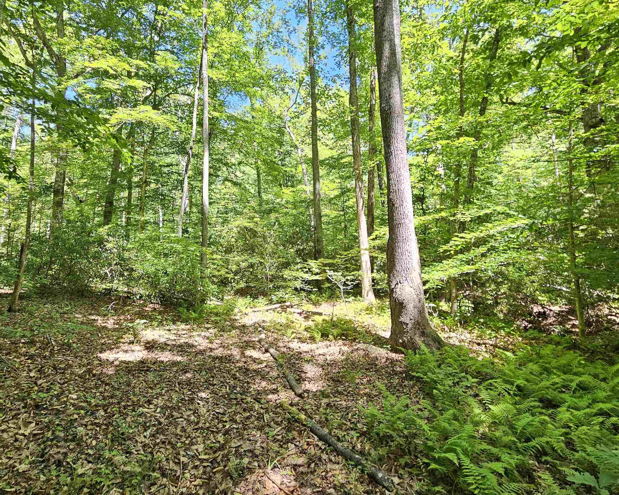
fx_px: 311
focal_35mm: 17
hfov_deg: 89.5
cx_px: 291
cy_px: 206
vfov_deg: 76.3
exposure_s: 1/120
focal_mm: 2.2
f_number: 2.2
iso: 64
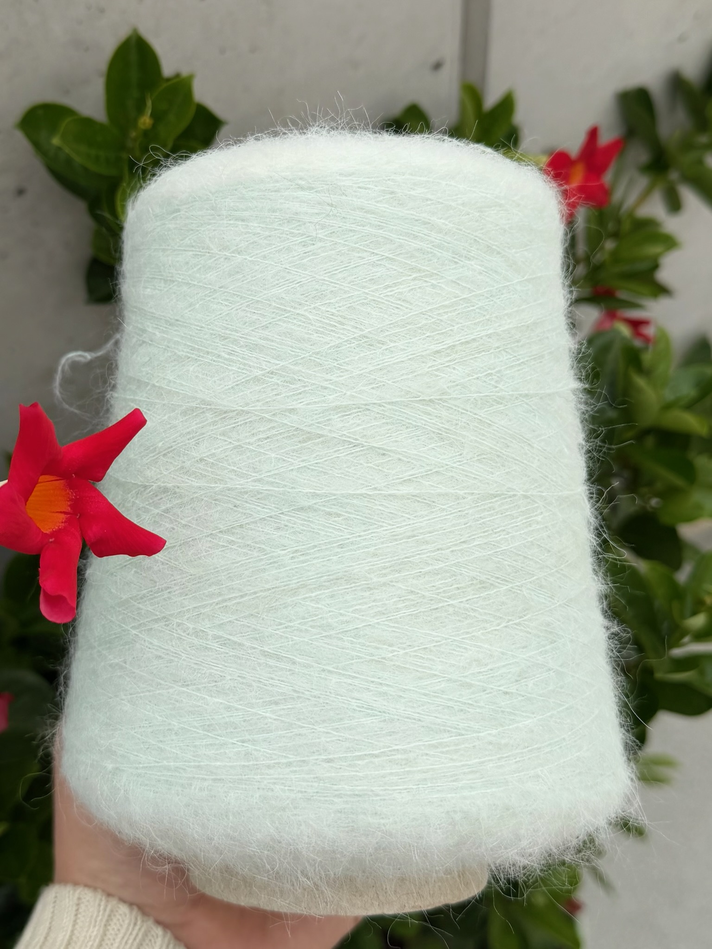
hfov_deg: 56.8
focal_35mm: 24
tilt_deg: -55.4
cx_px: 356
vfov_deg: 71.6
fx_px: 658
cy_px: 474
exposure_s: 1/3279
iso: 80
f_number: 1.78
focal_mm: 6.76
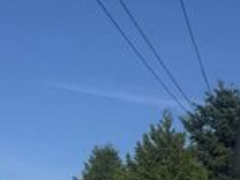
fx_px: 721
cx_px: 457
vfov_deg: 13.9
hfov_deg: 15.6
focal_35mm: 104
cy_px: 211
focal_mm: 6.76
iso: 80
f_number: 1.78
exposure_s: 1/8130
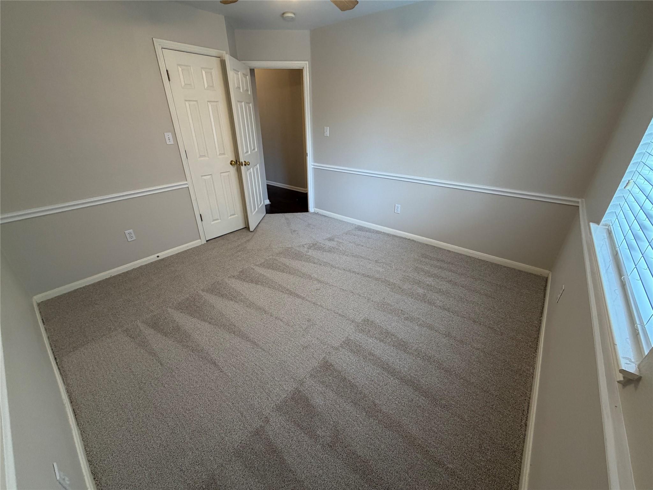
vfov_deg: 85.7
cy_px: 245
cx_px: 326
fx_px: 264
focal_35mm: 14
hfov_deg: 102.1
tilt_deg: -26.0
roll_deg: +0.8
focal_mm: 2.22
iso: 160
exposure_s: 1/60
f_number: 2.2
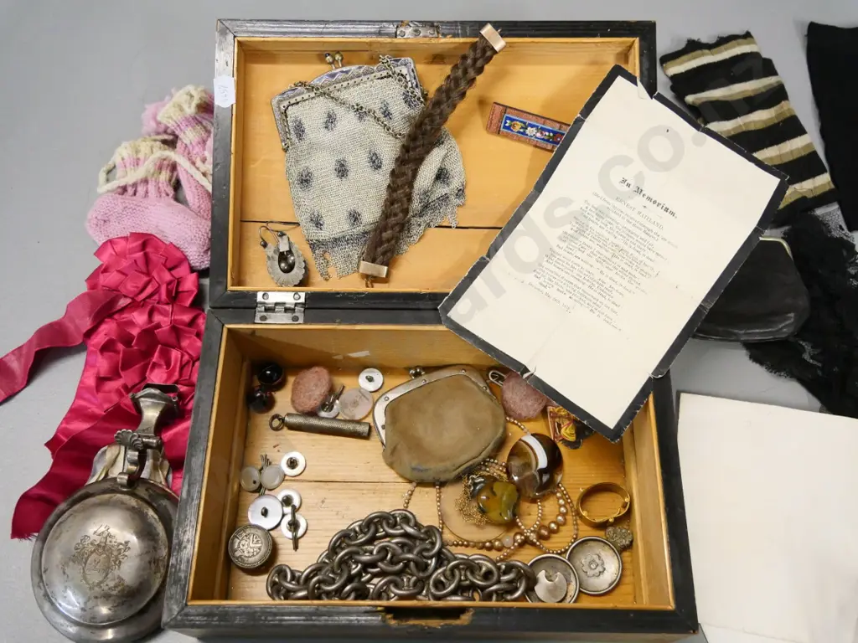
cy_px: 322
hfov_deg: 54.0
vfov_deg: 41.8
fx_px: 843
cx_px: 429
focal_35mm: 34
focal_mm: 17
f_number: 4.2
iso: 3200
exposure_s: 1/100
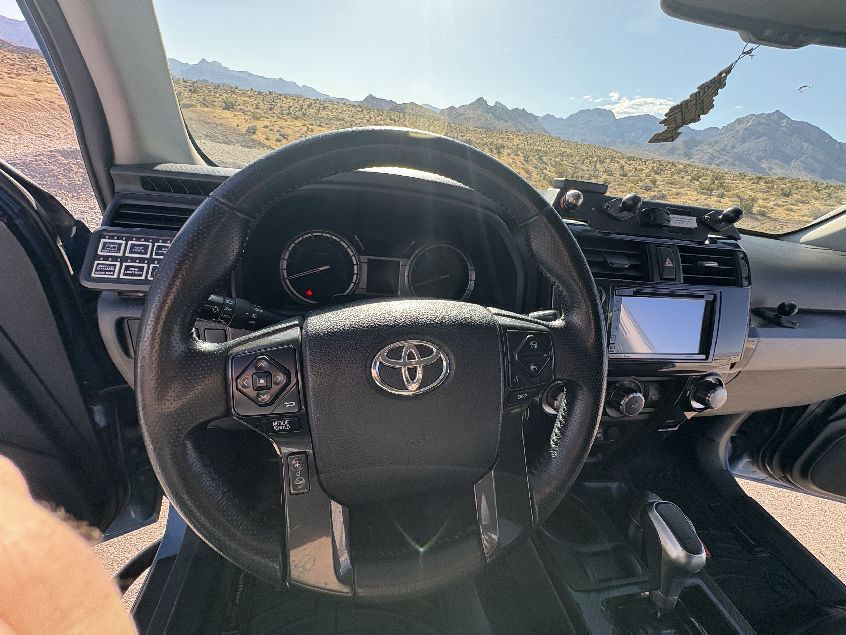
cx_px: 423
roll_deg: -10.5
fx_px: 342
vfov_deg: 85.7
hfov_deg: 102.1
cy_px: 318
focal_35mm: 14
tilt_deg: -25.5
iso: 64
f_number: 2.2
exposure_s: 1/271
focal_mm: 2.22
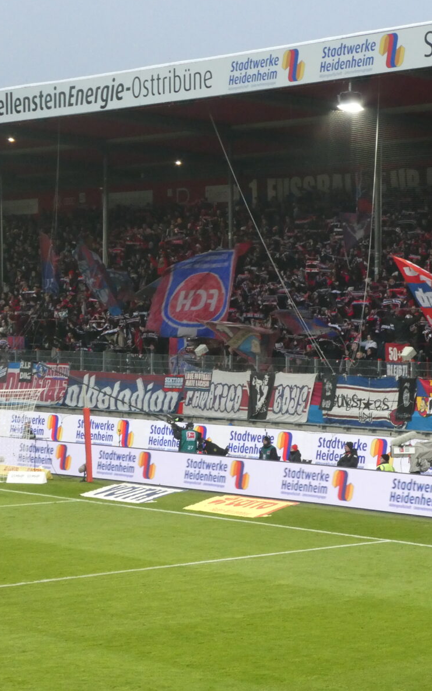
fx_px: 1751
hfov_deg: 13.9
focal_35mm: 93
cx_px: 377
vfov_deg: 22.3
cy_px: 346
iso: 640
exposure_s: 1/80
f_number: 4.4
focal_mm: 11.7
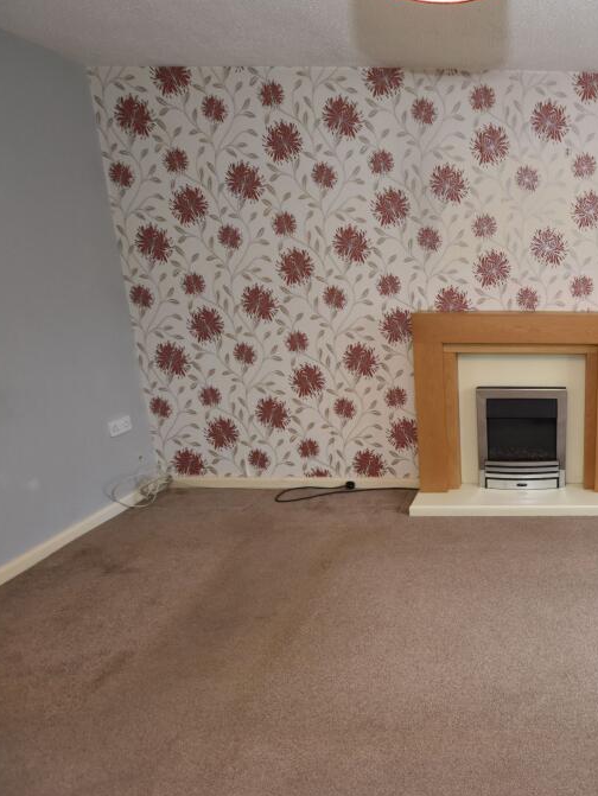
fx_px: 506
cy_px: 396
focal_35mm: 22
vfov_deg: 76.4
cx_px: 556
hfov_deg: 52.4
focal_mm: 10
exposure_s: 1/125
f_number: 4
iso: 800
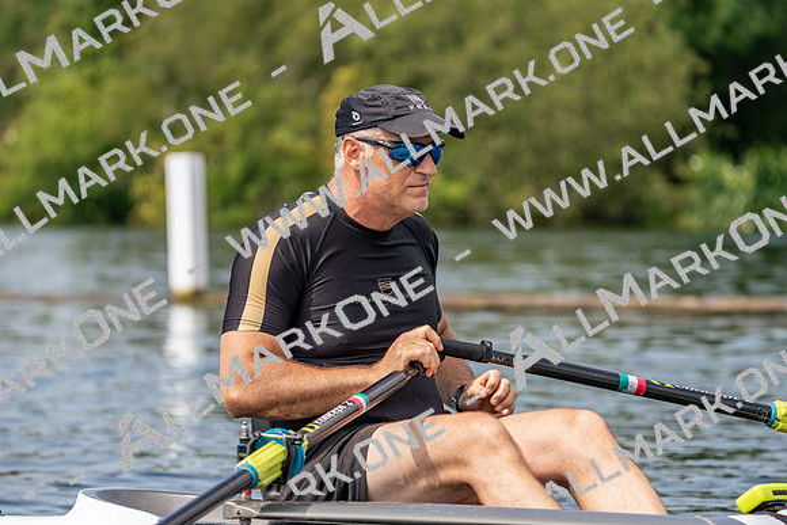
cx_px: 394
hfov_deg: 9.5
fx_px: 4723
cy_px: 262
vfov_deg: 6.4
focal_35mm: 216
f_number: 5.6
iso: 400
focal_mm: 216
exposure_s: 1/1600
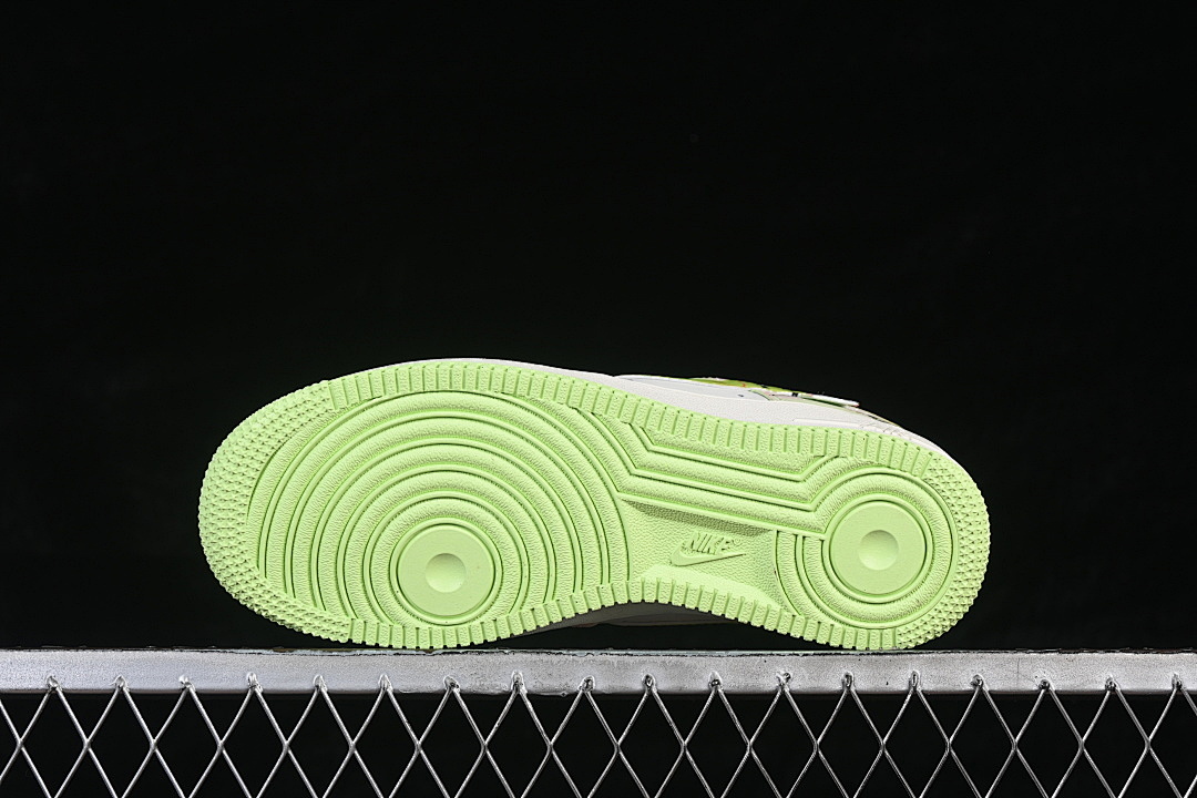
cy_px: 399
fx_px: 2494
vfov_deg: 18.2
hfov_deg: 27.0
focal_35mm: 75
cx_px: 598
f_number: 8
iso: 160
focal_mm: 50
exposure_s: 1/80
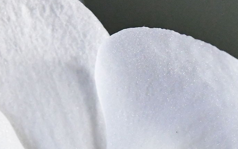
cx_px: 117
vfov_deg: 2.4
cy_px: 211
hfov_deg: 3.8
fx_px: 3614
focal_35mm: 557
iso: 6400
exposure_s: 1/320
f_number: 8
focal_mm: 105
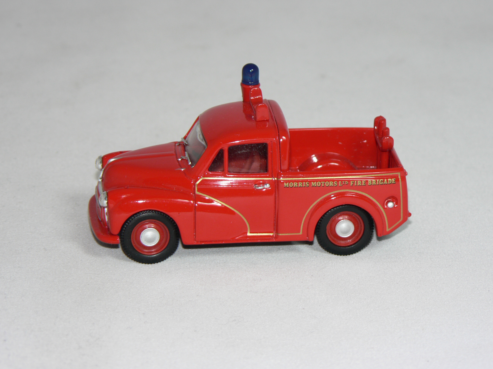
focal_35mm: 144
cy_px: 184
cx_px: 246
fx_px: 2051
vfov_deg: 10.3
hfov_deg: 13.7
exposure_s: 1/60
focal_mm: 24.1
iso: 80
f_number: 3.2
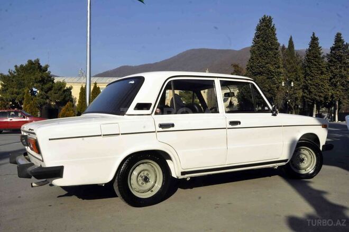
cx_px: 174
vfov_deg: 39.9
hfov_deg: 57.3
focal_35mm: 33
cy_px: 116
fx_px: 319
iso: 1000
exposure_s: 1/500
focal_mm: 22
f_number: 22
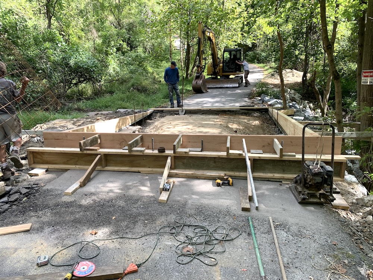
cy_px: 140
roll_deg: +1.2
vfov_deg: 53.1
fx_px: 280
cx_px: 186
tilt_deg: -15.2
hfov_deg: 67.3
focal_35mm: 26
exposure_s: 1/131
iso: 25
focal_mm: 4.25
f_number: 1.8
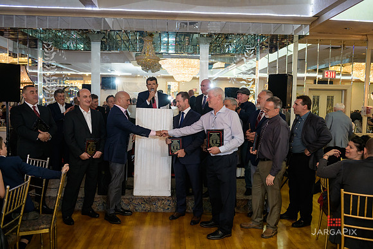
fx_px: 321
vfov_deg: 42.3
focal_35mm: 31
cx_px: 186
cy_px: 124
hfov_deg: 60.3
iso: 1000
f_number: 3.2
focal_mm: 31
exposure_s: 1/125
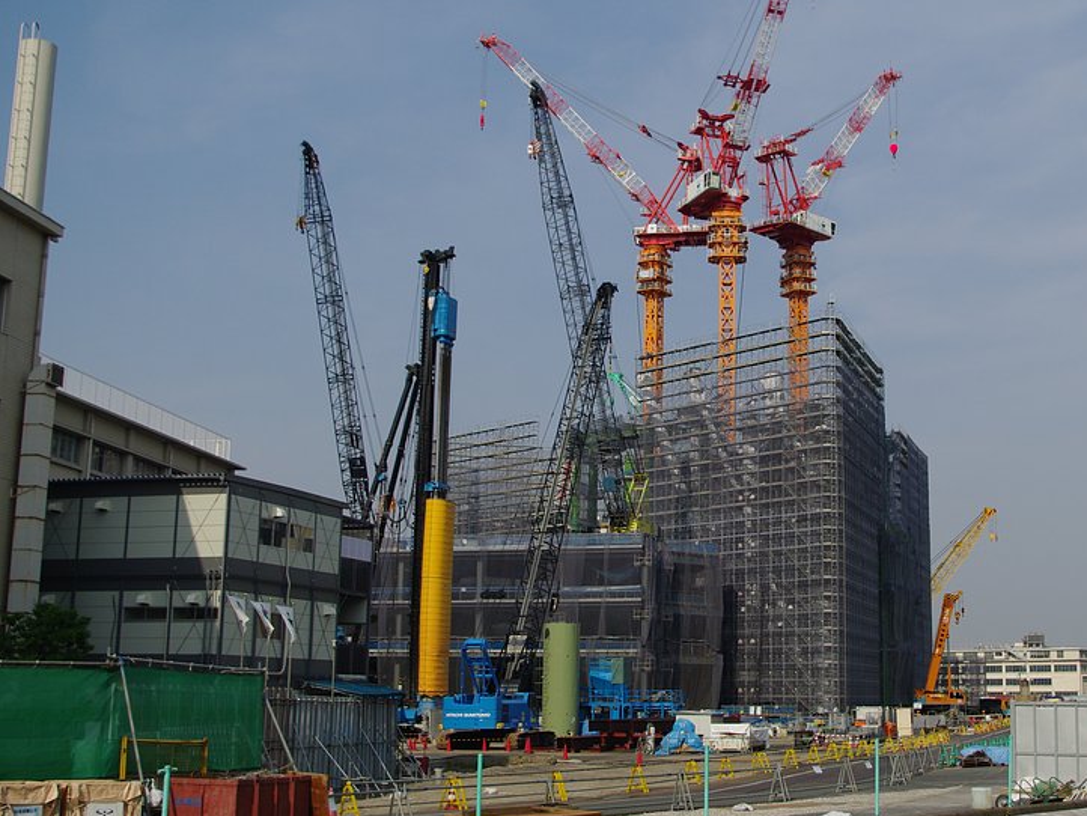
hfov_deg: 37.9
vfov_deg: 29.2
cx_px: 721
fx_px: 1564
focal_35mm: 50
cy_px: 379
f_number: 4.5
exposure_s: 1/2000
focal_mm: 24.38
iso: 200
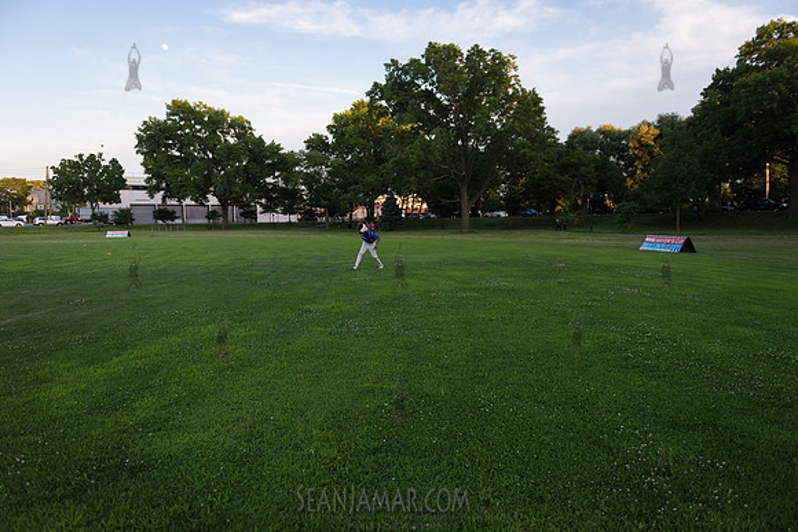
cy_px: 266
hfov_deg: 73.7
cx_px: 399
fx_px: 532
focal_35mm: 24
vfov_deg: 53.2
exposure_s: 1/3200
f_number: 2.8
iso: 1600
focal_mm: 24
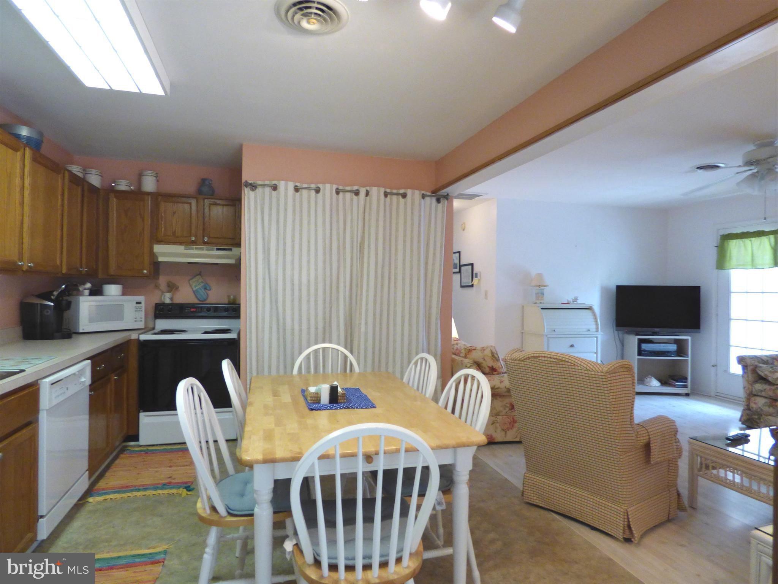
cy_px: 292
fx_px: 450
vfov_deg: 66.0
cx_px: 389
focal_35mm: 20
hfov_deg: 81.7
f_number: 2.8
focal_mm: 3.58
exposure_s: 1/60
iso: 320
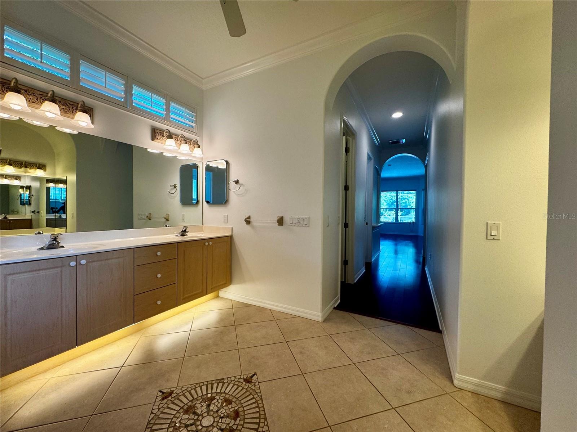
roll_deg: +0.1
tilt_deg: -1.3
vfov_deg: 85.7
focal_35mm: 14
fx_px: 233
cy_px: 216
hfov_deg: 102.1
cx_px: 288
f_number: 2.2
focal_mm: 2.22
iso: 100
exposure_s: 1/120
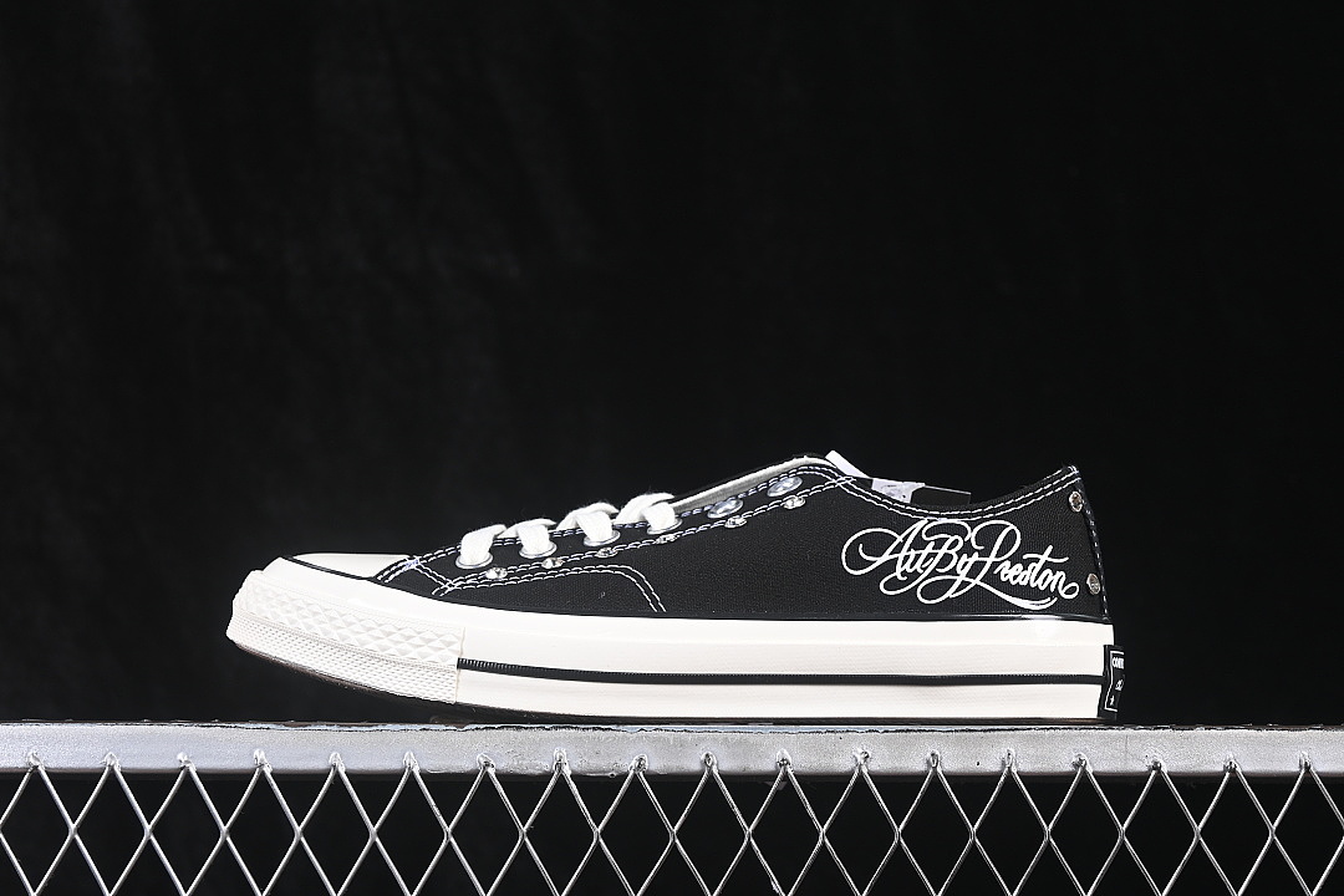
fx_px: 2800
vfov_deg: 18.2
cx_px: 672
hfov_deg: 27.0
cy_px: 448
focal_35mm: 75
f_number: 6.3
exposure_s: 1/60
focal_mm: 50
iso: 160
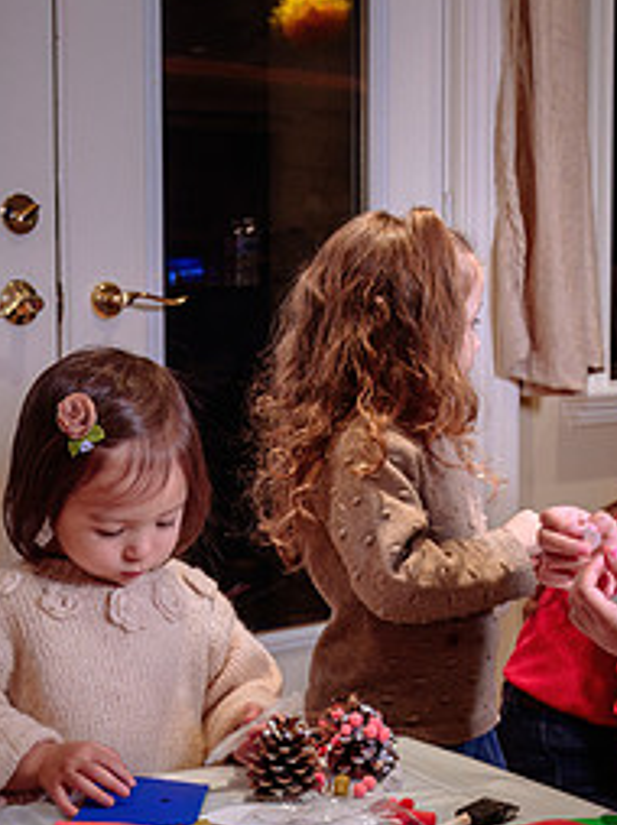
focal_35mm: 64
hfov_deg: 22.9
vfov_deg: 30.3
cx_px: 338
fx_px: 1524
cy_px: 439
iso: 500
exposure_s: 1/50
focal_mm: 24
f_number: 4
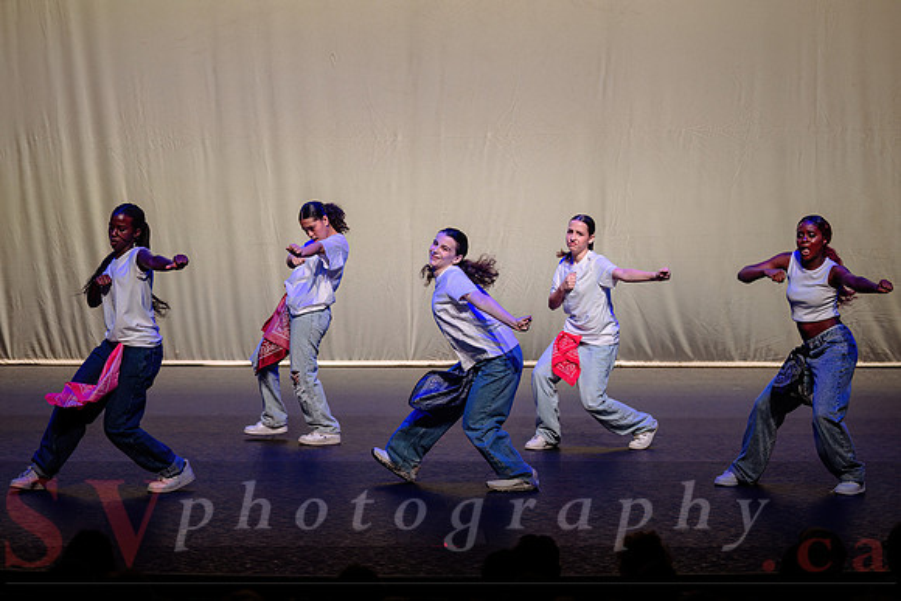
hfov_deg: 17.0
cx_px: 462
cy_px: 275
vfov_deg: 11.4
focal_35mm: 120
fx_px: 3009
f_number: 2.8
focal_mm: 110
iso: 1250
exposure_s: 1/400
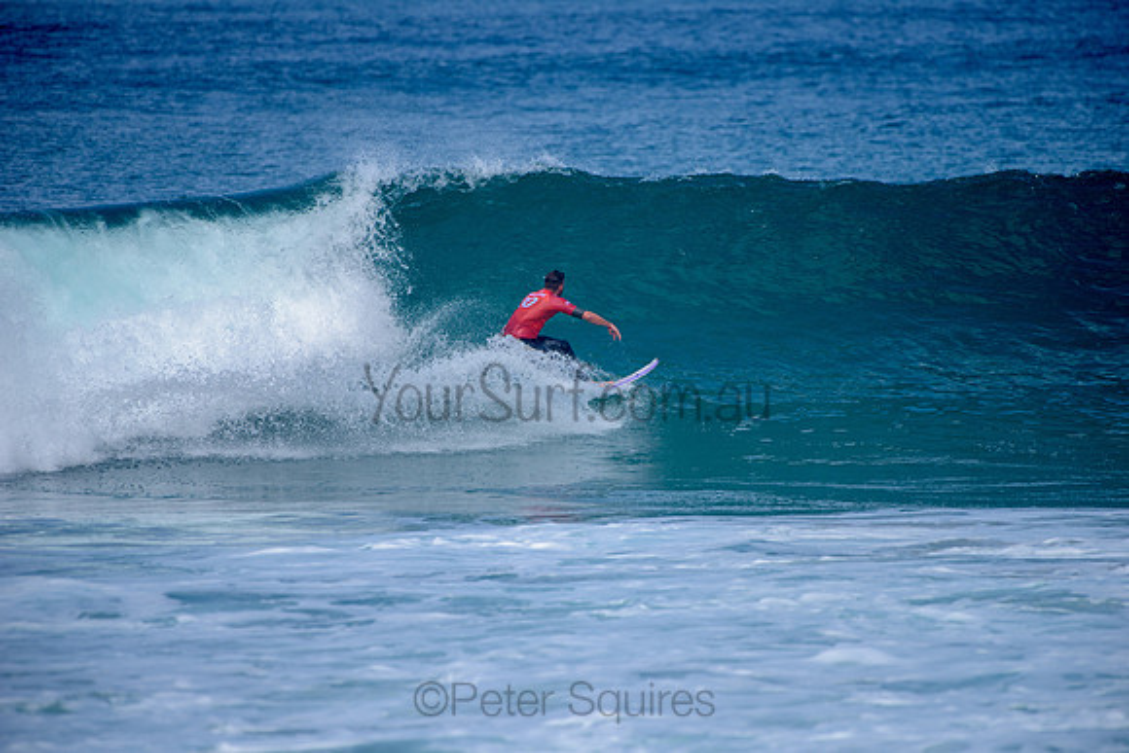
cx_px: 564
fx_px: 15687
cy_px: 376
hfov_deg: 4.1
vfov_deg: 2.8
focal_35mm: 500
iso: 160
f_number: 5.6
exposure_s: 1/2000
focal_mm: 500
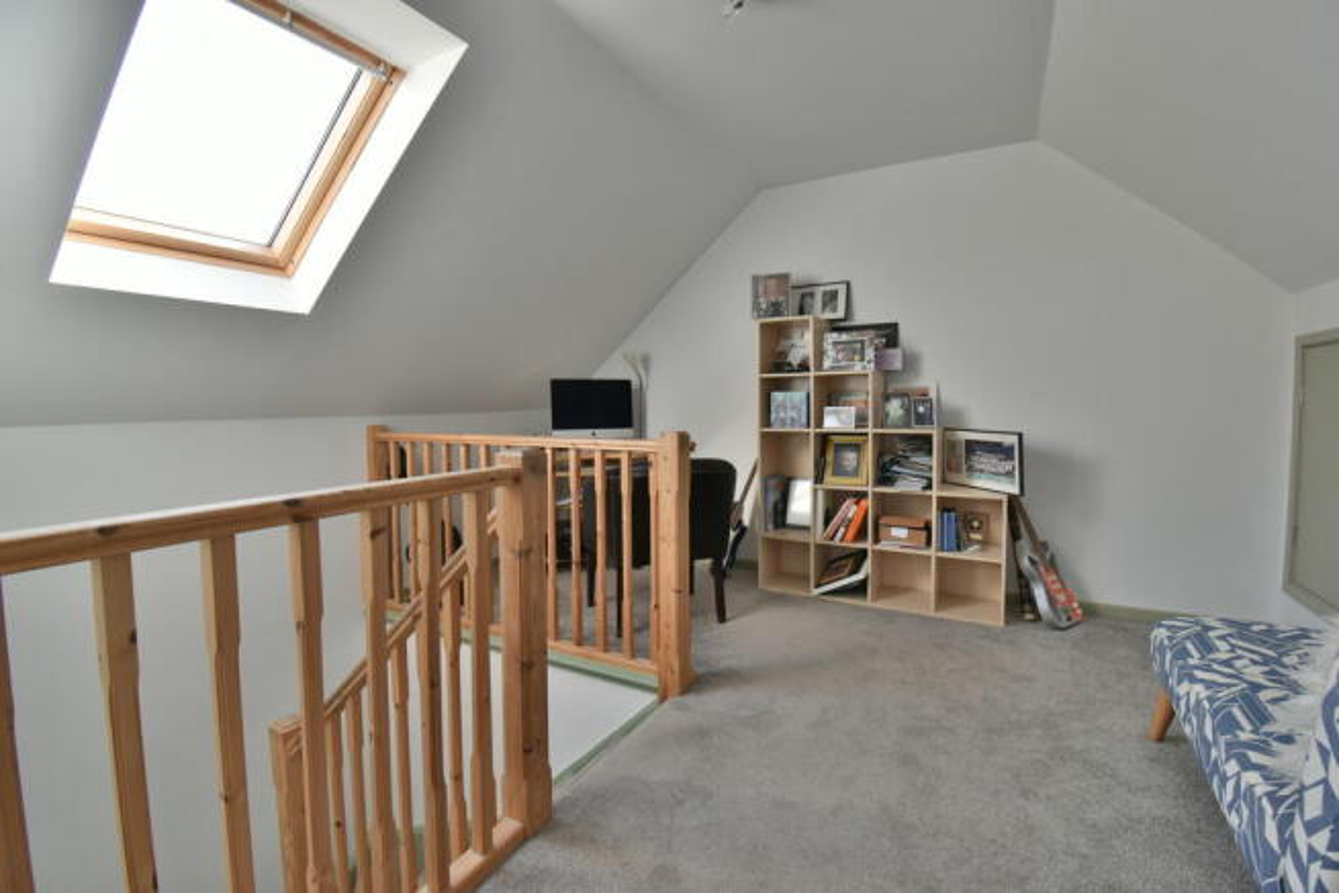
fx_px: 558
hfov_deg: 100.4
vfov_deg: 77.4
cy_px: 446
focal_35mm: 15
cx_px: 670
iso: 400
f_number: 8
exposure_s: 1/20
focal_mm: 10
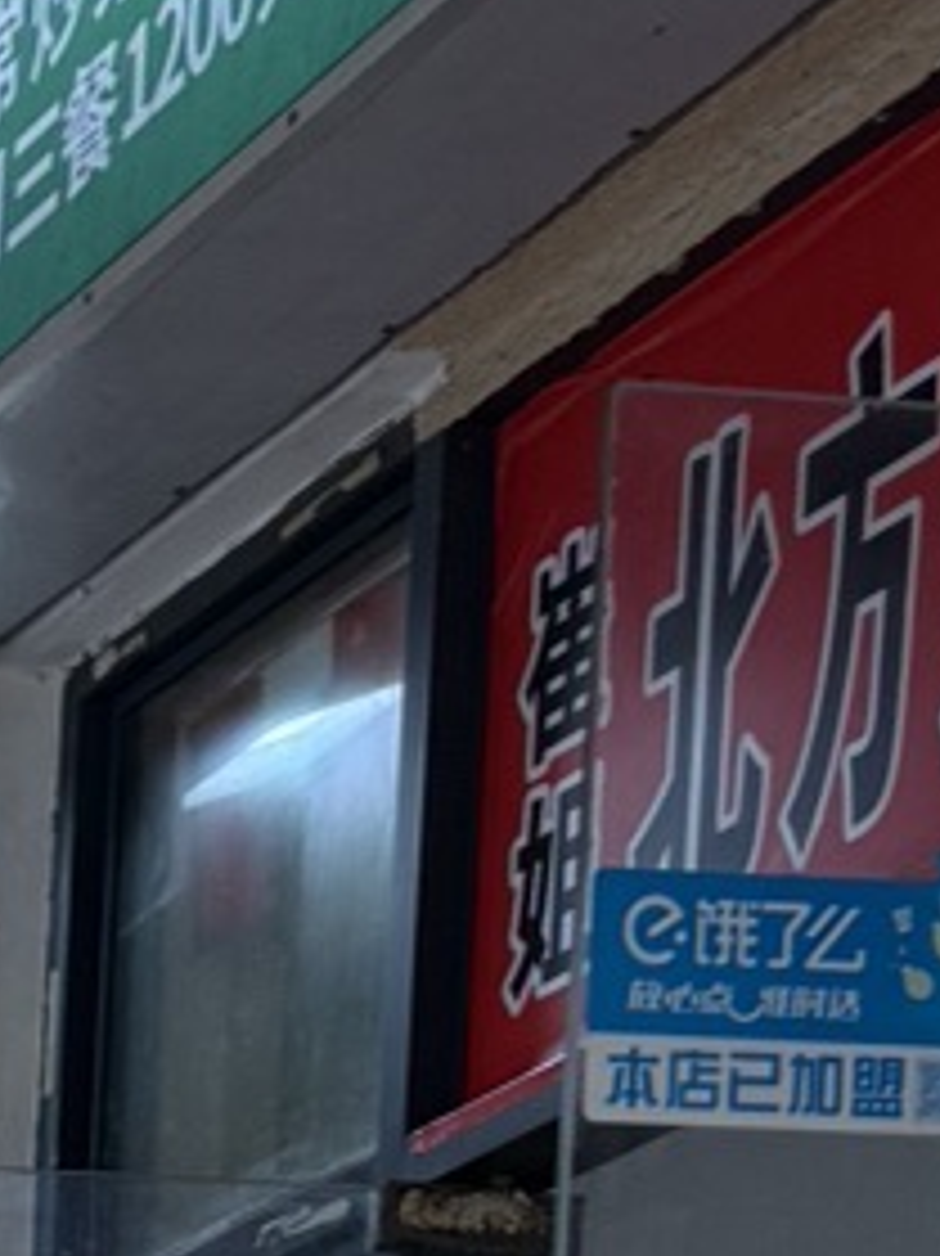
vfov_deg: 9.8
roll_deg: -1.4
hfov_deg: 7.5
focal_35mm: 172
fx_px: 6232
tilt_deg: -3.2
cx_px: -1988
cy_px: 3282
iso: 50
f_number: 1.78
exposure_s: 1/100
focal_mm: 6.76
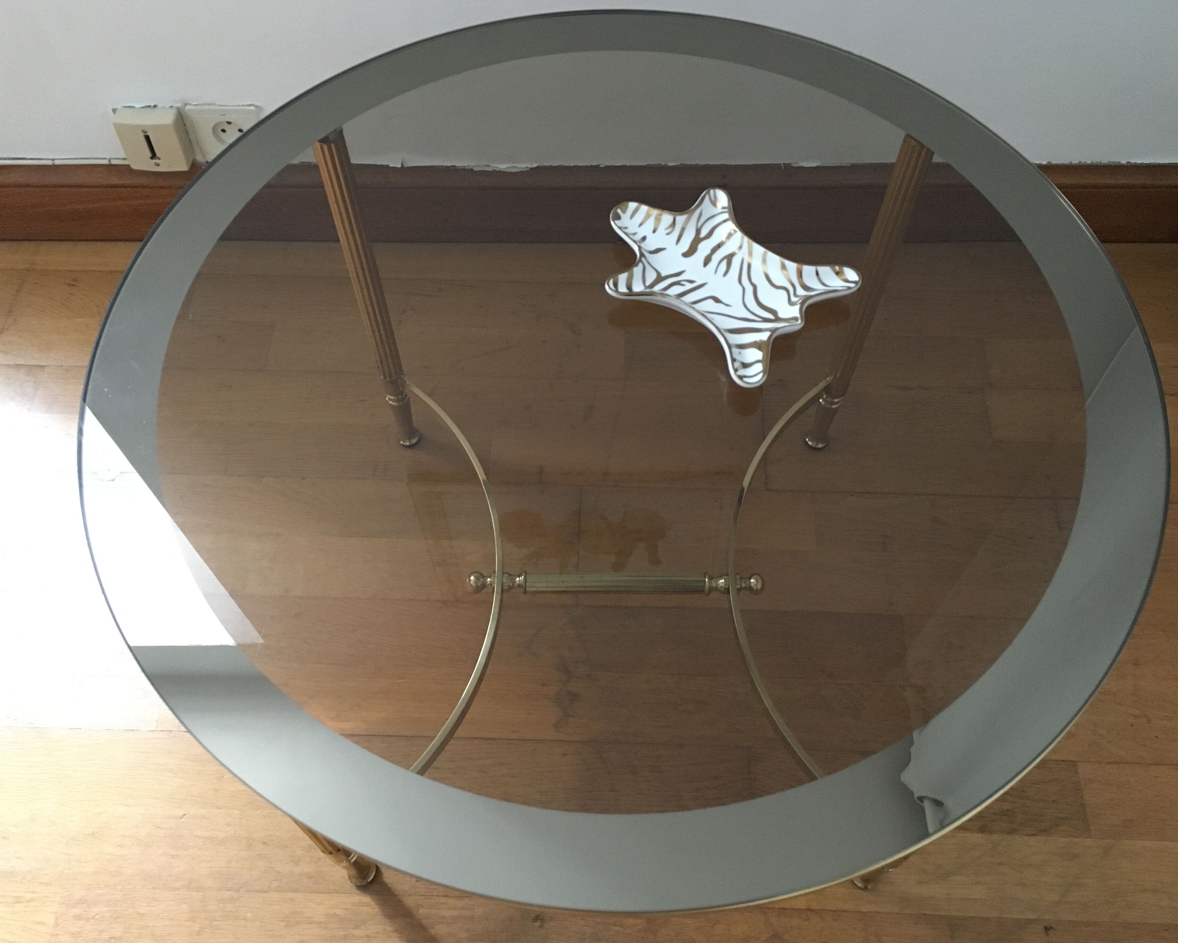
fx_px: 1081
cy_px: 474
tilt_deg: -58.8
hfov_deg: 57.2
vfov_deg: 47.1
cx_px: 589
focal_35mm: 31
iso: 250
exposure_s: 1/17
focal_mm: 4.15
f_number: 2.2
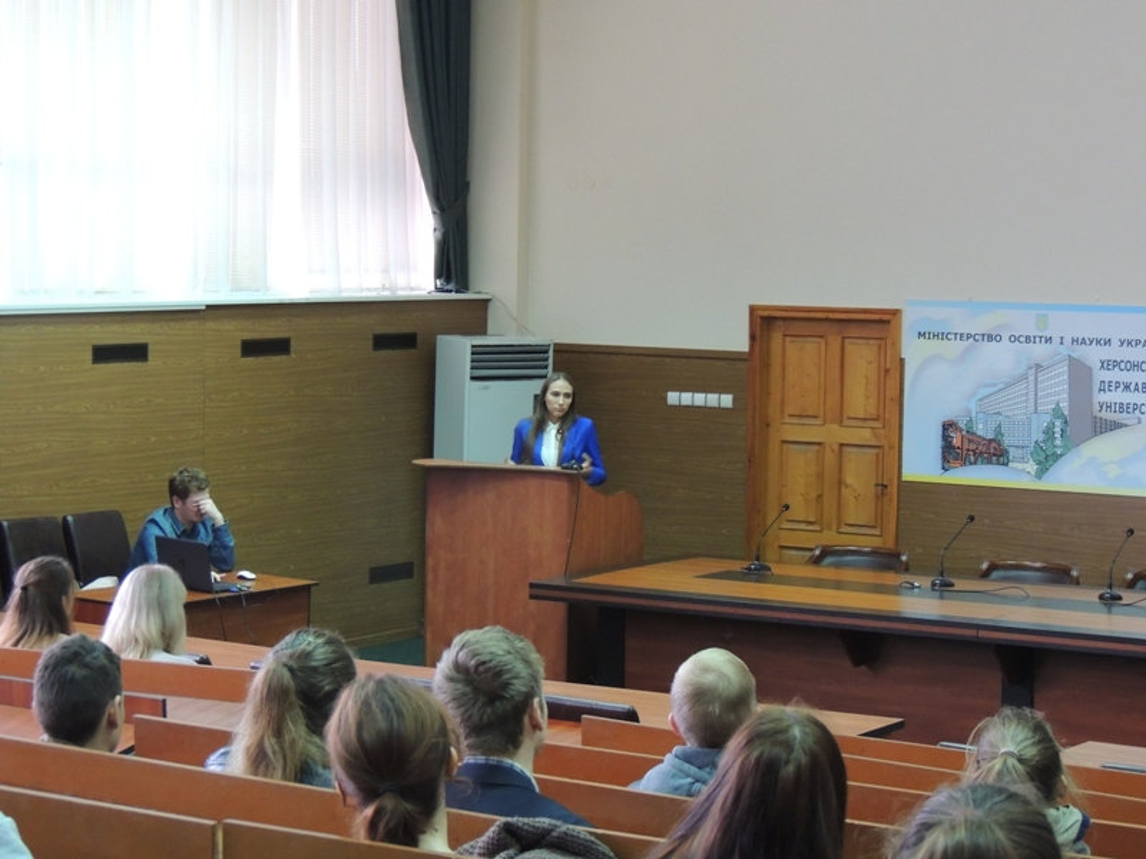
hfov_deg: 21.8
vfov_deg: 16.4
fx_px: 2980
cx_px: 573
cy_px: 430
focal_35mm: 90
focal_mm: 16
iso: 800
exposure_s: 1/15
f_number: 4.1
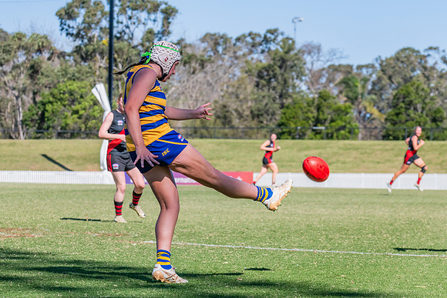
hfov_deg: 10.1
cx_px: 214
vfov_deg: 6.7
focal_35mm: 204
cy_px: 149
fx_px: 2533
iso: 800
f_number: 10
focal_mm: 190
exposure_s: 1/1250
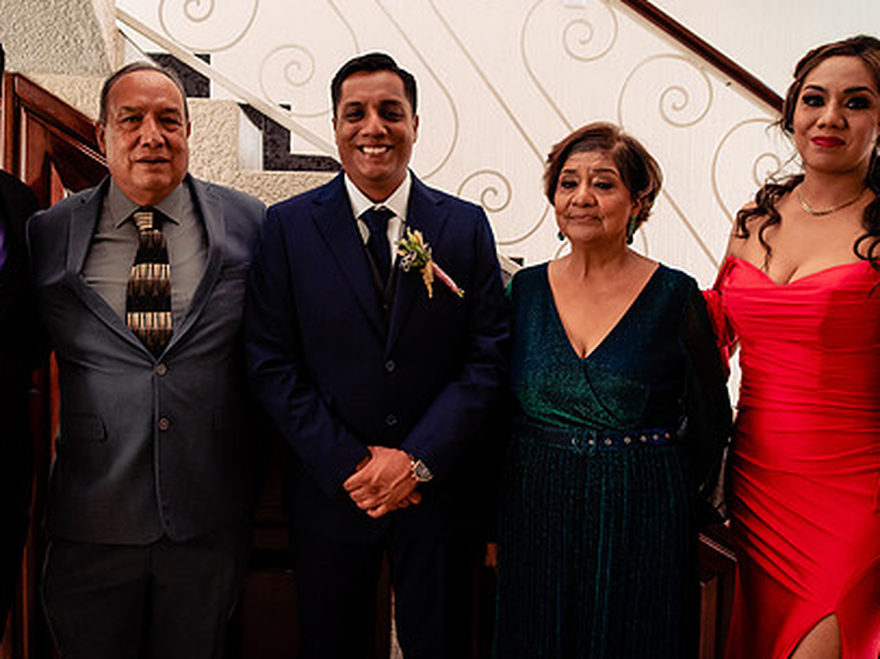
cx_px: 353
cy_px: 259
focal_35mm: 33
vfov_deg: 42.7
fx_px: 838
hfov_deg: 55.0
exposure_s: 1/80
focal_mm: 24
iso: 1600
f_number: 3.2
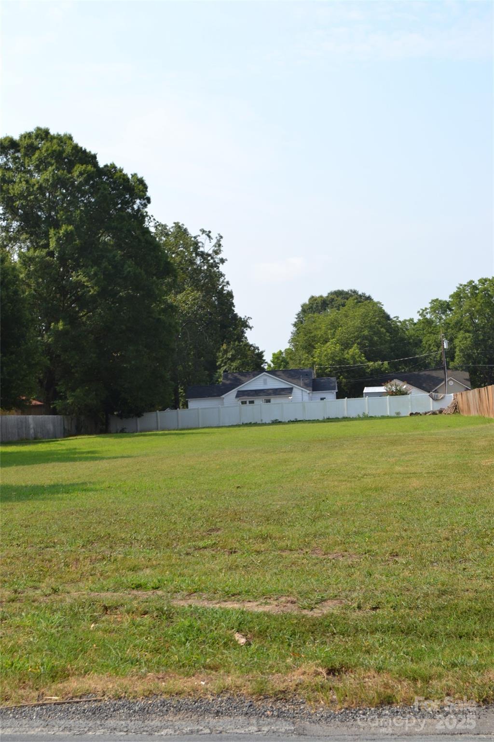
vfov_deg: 33.4
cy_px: 371
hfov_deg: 22.6
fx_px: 1235
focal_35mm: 60
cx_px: 247
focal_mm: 40
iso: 100
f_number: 8
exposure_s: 1/200
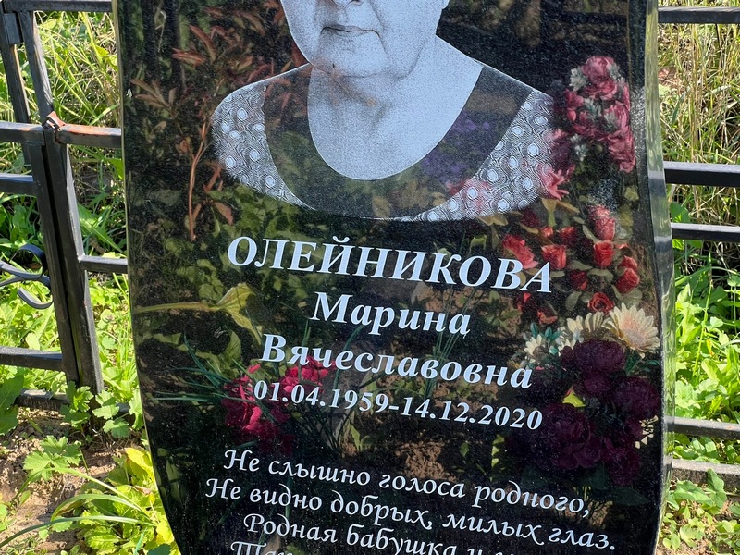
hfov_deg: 25.3
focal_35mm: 77
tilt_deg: -25.6
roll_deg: +2.9
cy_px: 278
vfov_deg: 19.1
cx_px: 370
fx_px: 1646
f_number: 2.8
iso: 32
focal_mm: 9
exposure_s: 1/149
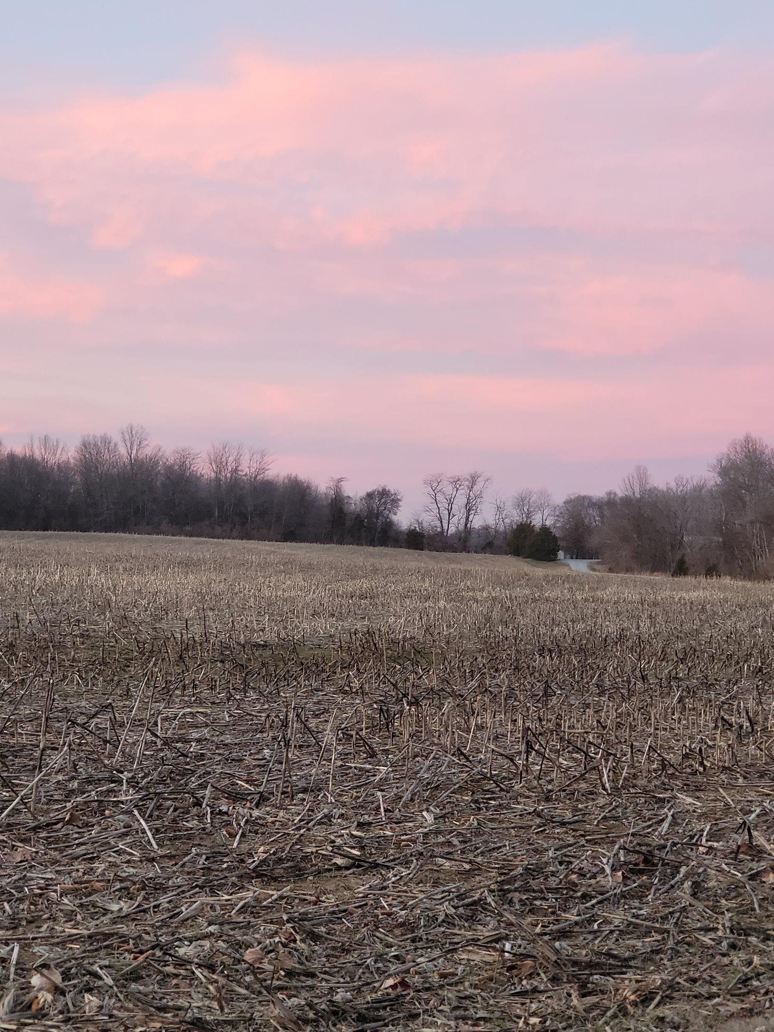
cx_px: 430
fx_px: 1819
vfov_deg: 31.7
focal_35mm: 61
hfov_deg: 24.0
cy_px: 526
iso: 160
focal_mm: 6
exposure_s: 1/60
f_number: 2.4
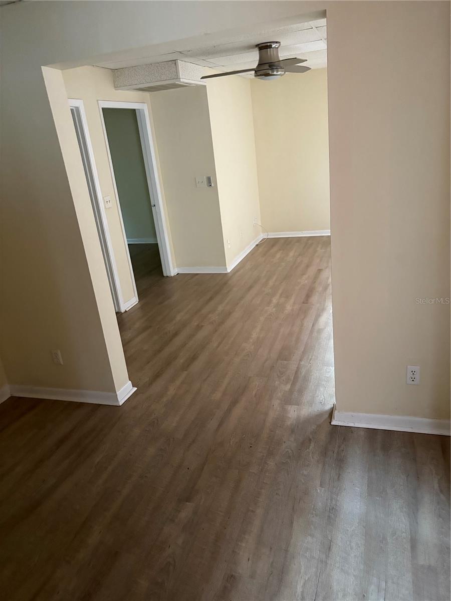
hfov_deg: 53.1
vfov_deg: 67.3
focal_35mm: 26
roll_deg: +6.9
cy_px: 300
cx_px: 226
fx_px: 452
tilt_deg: -18.6
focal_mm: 5.96
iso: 640
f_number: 1.6
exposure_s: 1/30
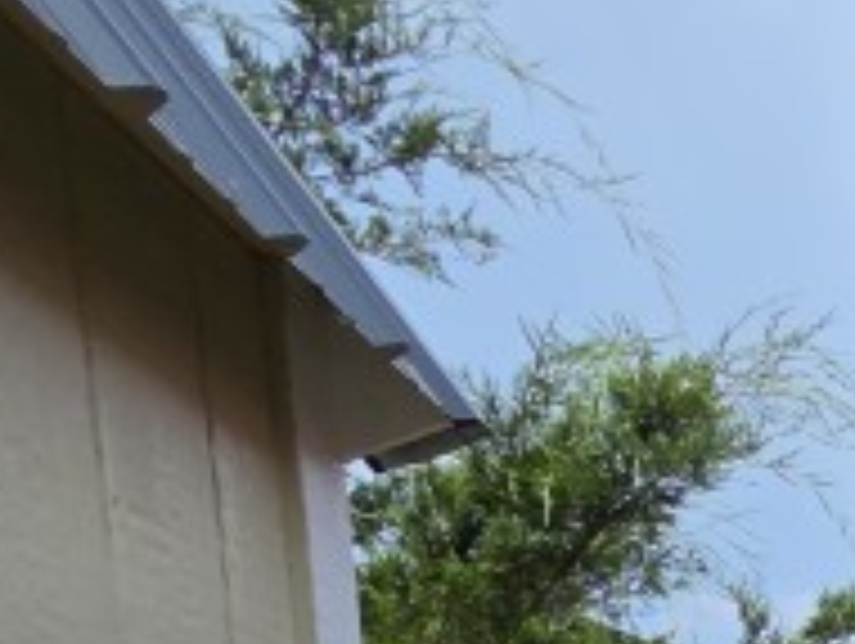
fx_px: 1731
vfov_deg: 16.8
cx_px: 2164
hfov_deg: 14.2
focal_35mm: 70
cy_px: 1211
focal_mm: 2.2
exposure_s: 1/1751
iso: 50
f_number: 2.2
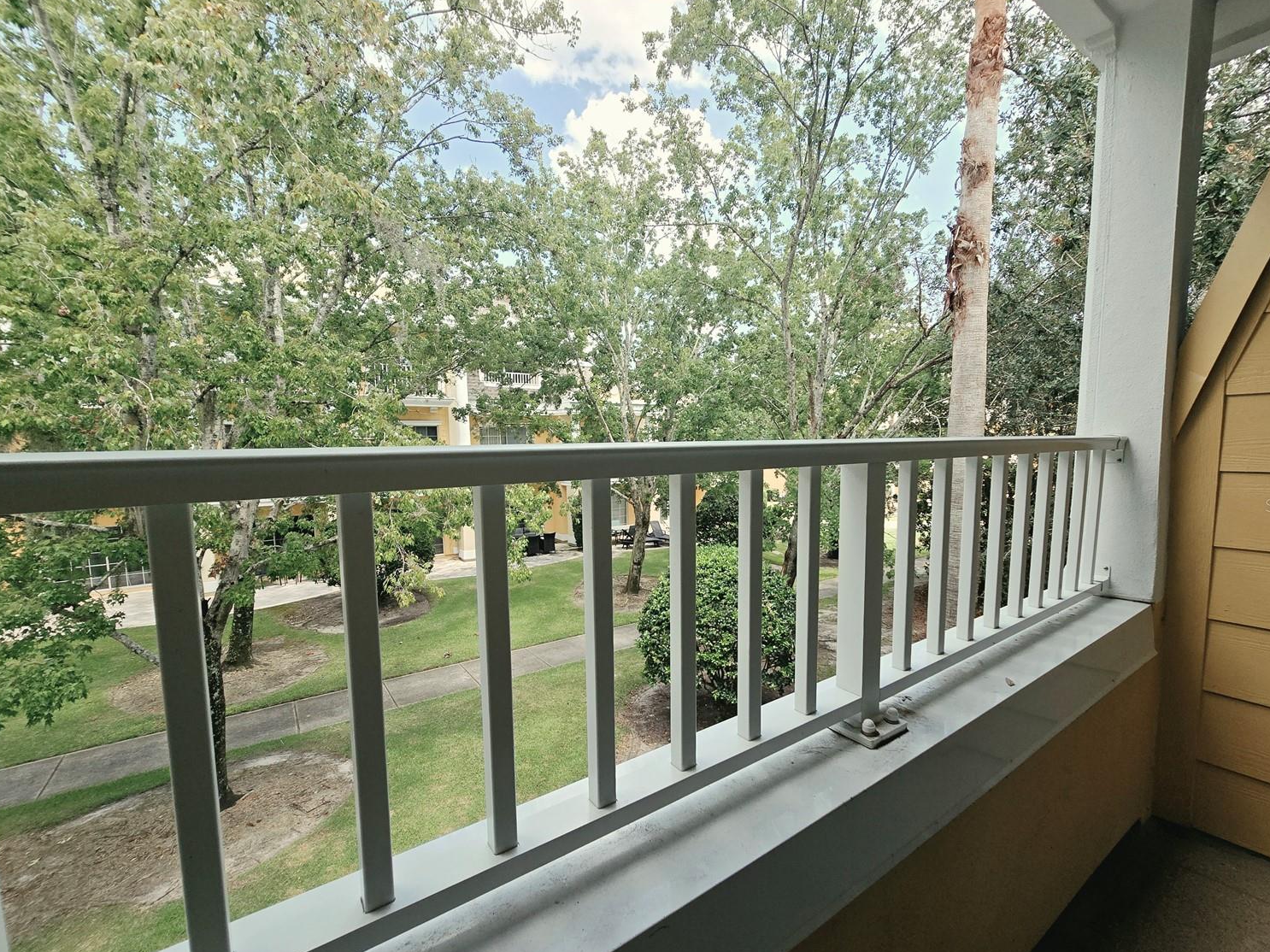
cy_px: 505
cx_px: 662
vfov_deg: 85.6
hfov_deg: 102.0
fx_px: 514
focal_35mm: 14
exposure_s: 1/603
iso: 50
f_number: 2.2
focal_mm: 2.2
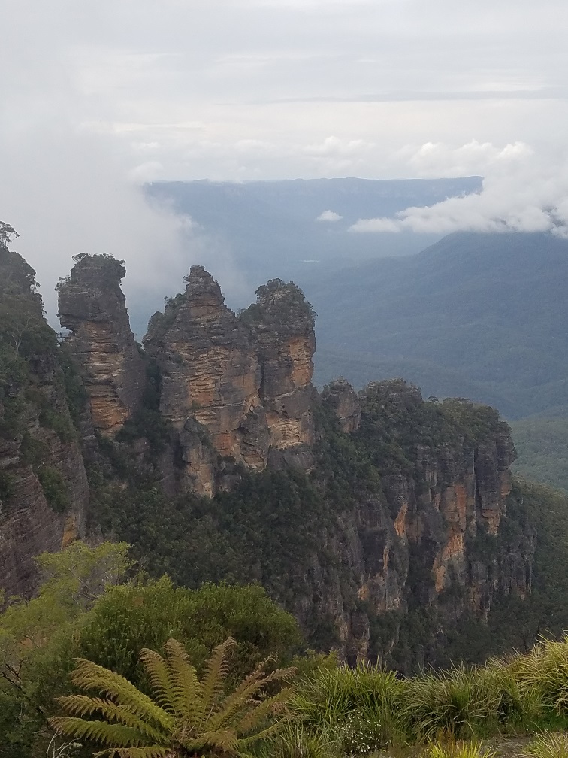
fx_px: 569
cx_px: 284
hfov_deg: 53.1
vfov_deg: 67.3
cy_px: 379
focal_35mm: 26
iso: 50
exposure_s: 1/2160
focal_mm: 4.2
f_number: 1.7
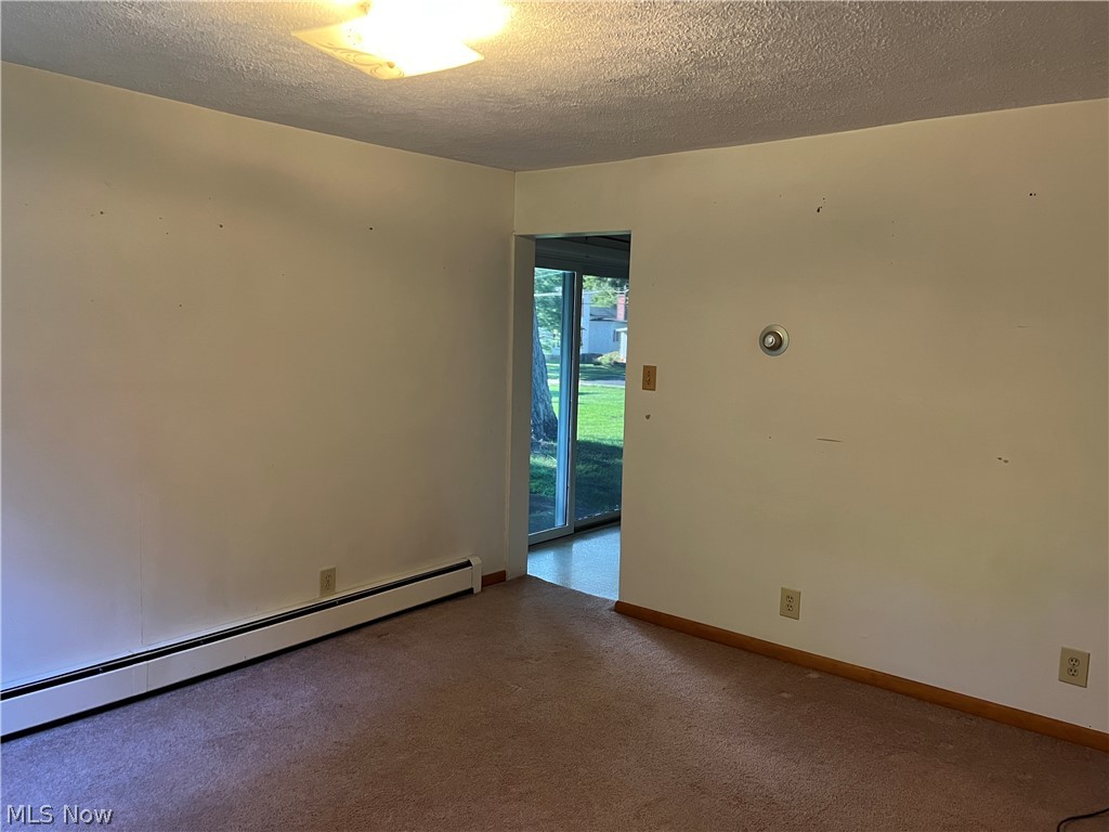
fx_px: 833
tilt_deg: -4.8
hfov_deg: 67.3
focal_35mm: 26
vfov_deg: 53.1
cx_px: 554
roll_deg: -1.4
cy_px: 416
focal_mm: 5.7
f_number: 1.5
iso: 320
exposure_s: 1/60
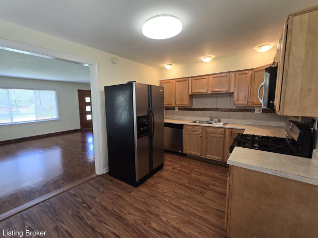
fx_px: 129
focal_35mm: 14
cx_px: 150
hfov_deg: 102.0
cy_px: 116
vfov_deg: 85.6
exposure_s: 1/60
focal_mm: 2.2
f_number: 2.2
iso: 100
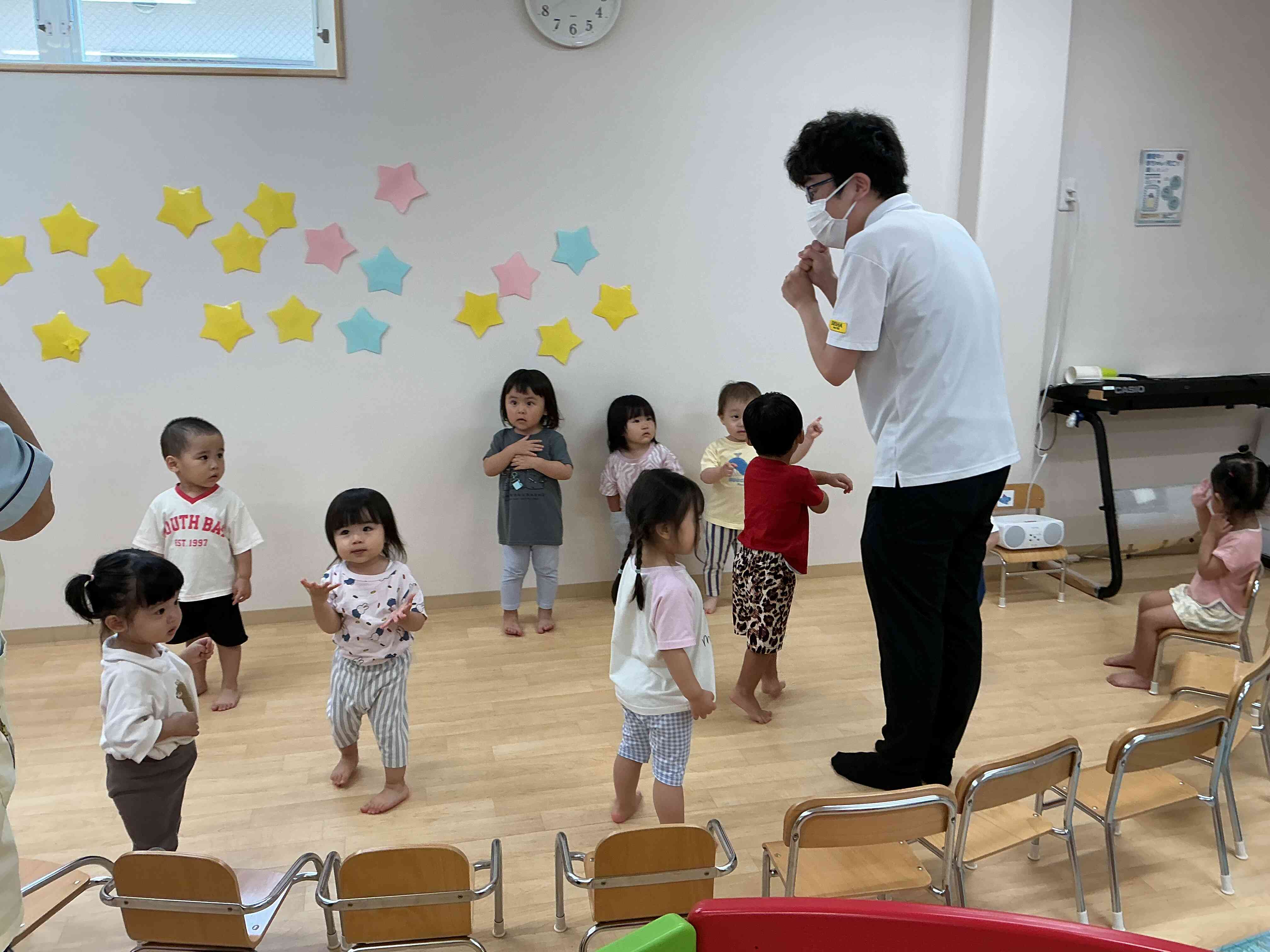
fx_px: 1064
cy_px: 476
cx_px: 635
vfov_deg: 48.2
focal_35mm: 29
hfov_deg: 61.7
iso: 50
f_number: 1.8
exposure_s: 1/120
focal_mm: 3
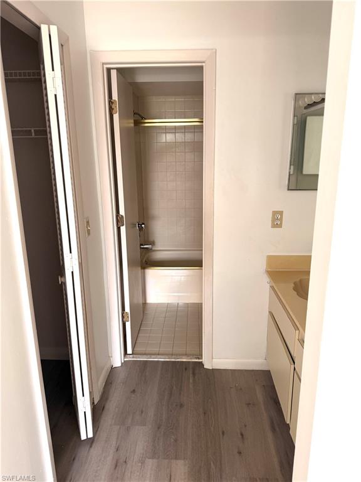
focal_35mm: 24
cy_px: 241
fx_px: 334
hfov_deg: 56.8
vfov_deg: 71.6
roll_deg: +0.8
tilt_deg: -15.2
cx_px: 180
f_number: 1.78
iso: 125
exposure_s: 1/60
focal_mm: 6.76
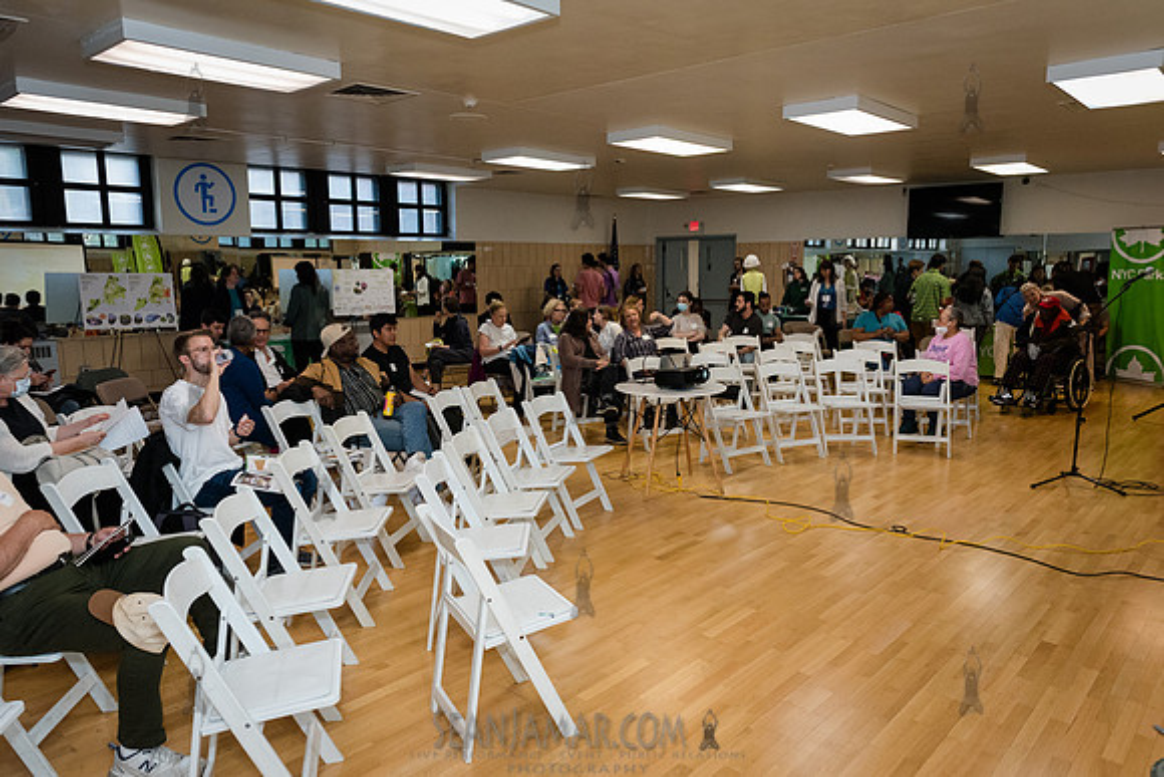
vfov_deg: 51.9
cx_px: 582
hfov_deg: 72.2
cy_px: 388
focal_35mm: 25
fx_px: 798
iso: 4000
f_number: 4.5
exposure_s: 1/250
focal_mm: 24
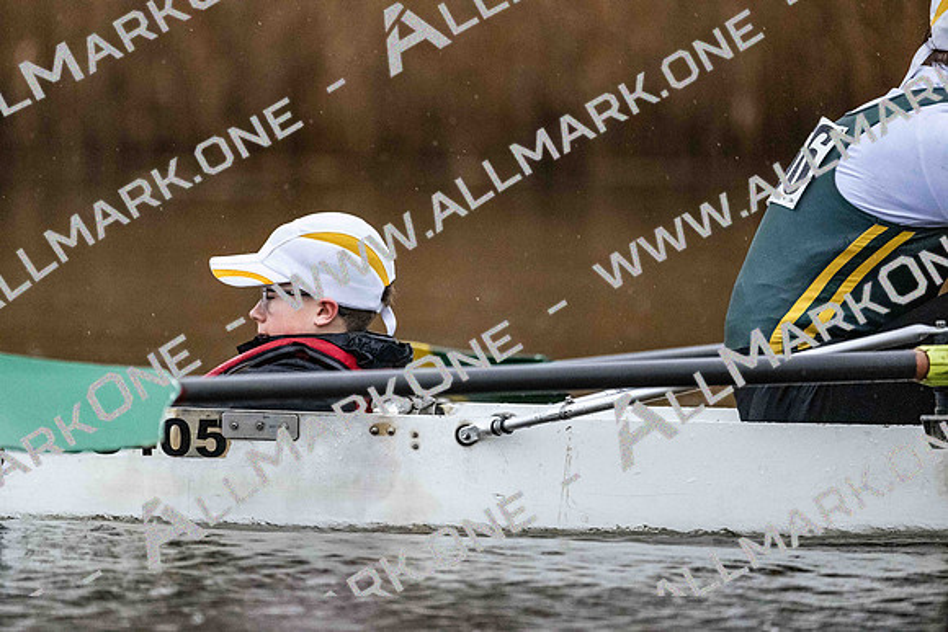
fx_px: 10535
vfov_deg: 3.4
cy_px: 316
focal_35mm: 400
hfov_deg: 5.2
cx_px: 474
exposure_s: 1/1600
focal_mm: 400
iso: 11400
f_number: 4.5
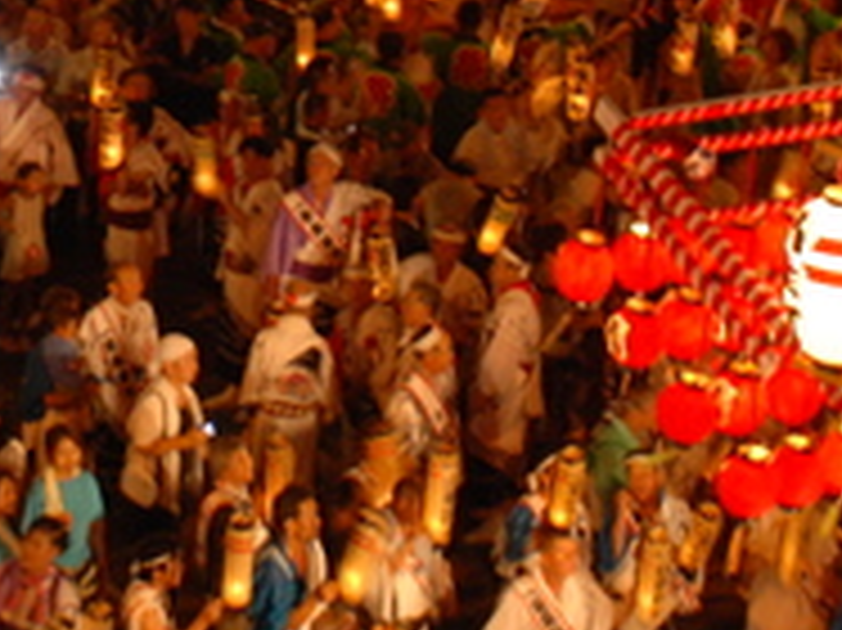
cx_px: 158
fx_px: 4079
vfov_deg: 8.7
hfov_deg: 11.7
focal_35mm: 168
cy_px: -184
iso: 400
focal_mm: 31
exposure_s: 1/8
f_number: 4.2
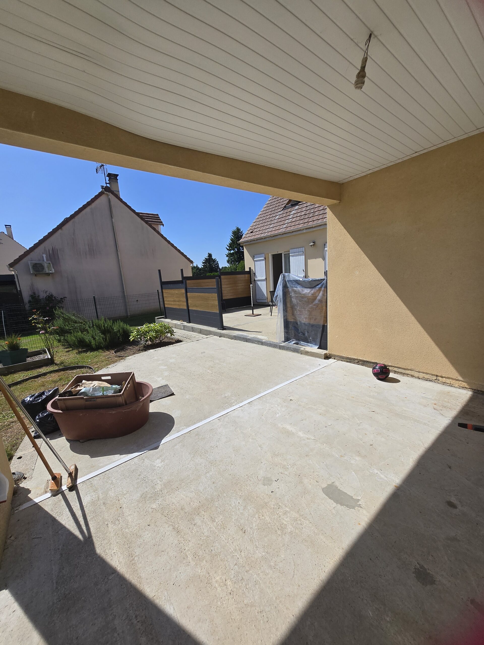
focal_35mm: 13
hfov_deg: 89.9
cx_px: 242
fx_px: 242
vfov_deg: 106.2
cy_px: 322
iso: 25
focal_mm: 1.7
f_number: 2.2
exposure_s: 1/1904
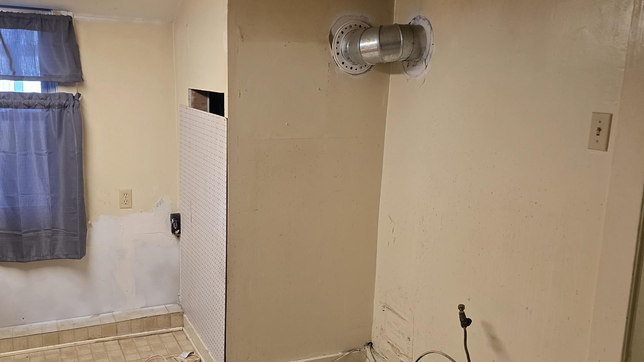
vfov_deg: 32.8
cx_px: 296
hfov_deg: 55.2
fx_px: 615
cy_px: 201
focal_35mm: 36
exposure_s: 1/120
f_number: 1.7
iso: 125
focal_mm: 6.3
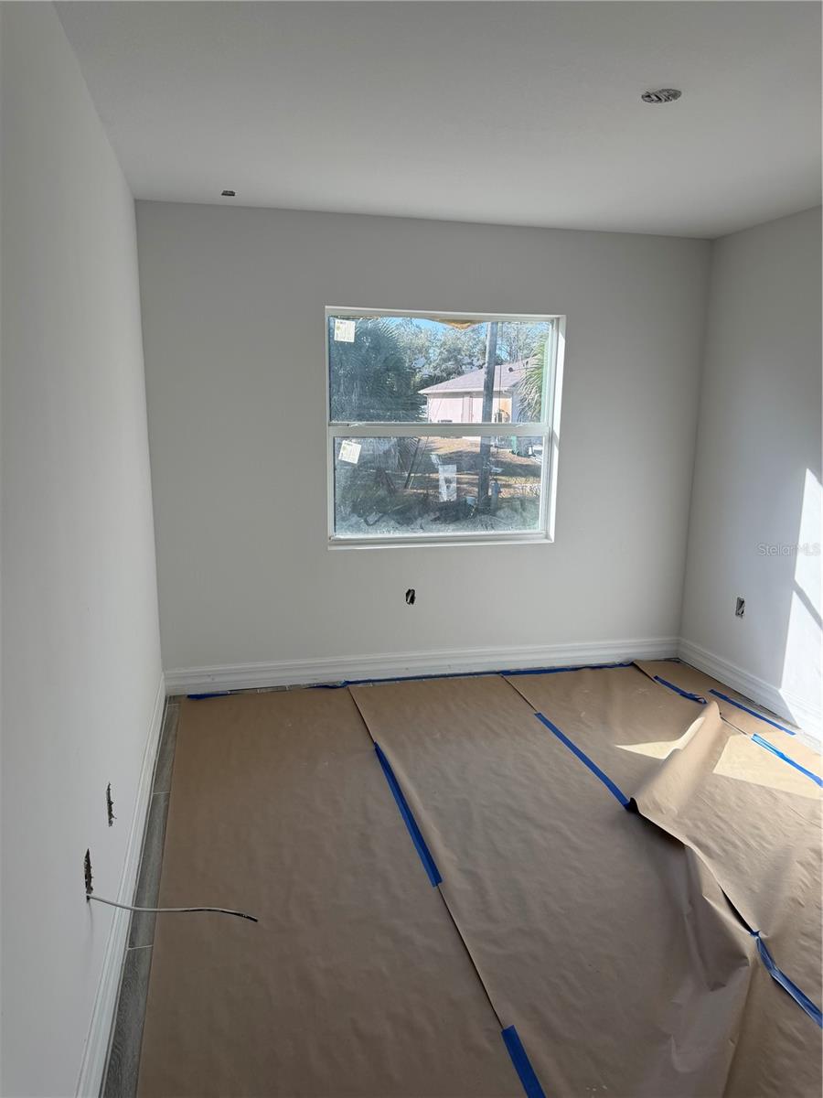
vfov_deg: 71.6
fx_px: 761
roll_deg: -1.6
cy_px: 549
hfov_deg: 56.8
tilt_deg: -9.8
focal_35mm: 24
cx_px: 412
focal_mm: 6.76
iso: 80
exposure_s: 1/575
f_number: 1.78
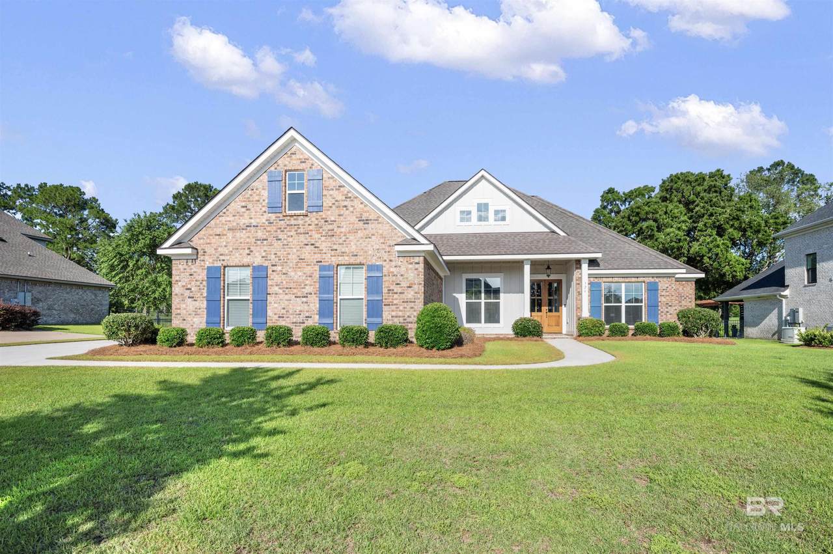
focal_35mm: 20
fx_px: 474
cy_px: 277
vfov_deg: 60.6
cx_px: 416
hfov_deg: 82.6
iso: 250
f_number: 7.1
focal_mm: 20.5
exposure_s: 1/1000
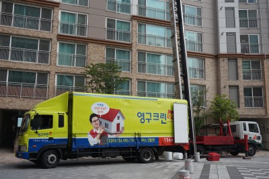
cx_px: 134
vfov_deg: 36.8
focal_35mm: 36
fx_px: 269
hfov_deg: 53.2
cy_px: 90
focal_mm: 24
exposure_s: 1/200
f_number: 7.1
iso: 100
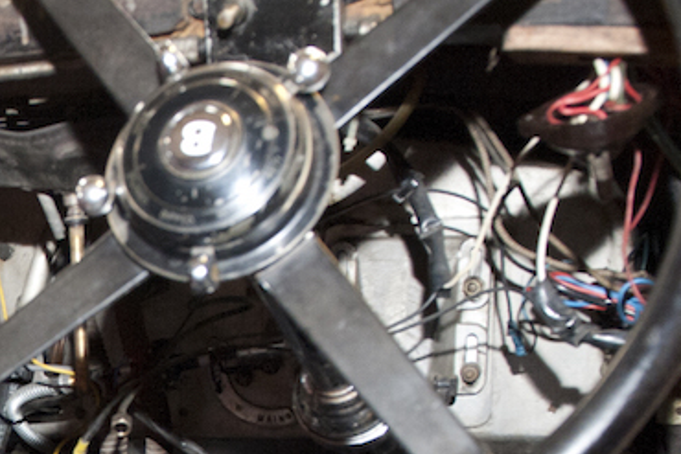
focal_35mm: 83
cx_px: -269
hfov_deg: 21.5
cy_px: 625
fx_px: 1571
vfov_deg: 15.5
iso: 3200
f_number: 5.6
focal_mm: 24
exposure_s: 1/60
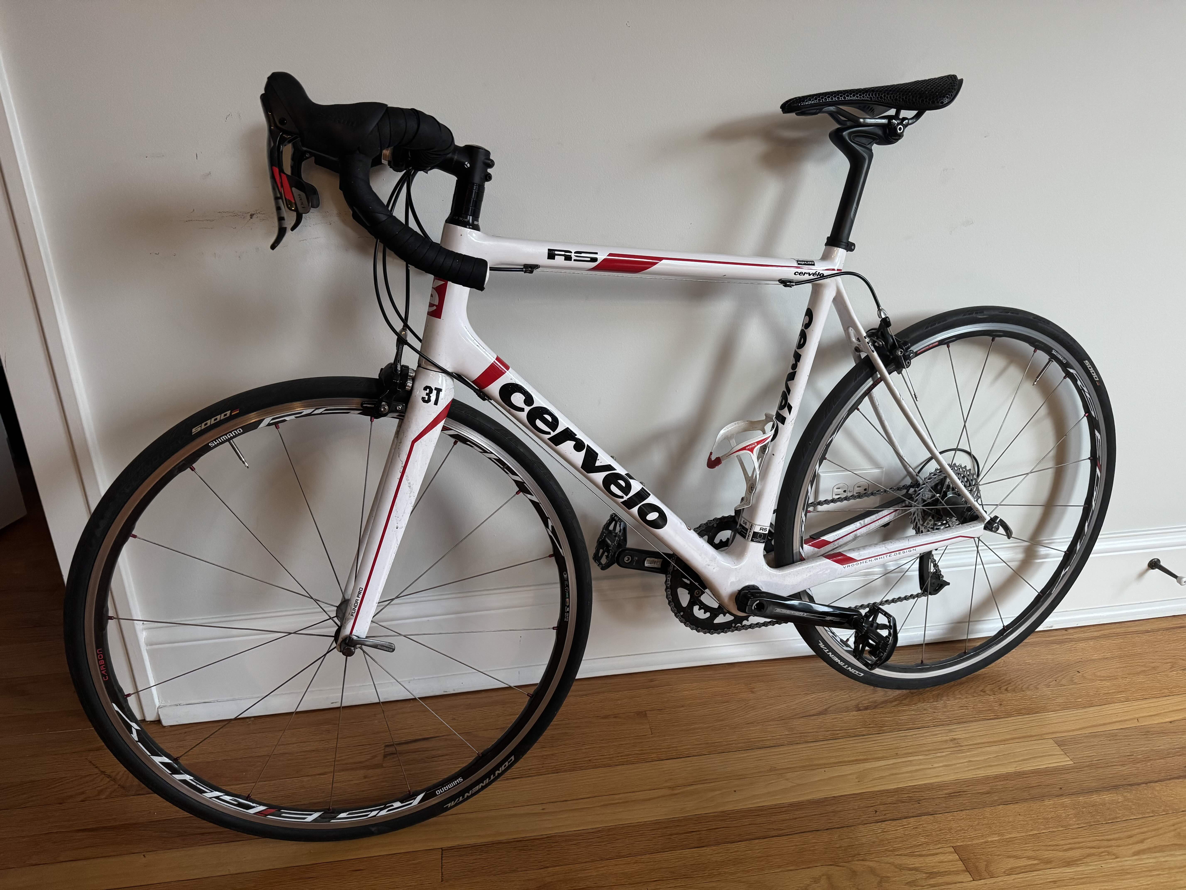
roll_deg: +1.0
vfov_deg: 56.8
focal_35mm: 24
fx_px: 822
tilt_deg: -22.6
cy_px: 445
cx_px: 593
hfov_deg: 71.6
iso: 400
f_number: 1.78
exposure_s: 1/60
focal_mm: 6.76
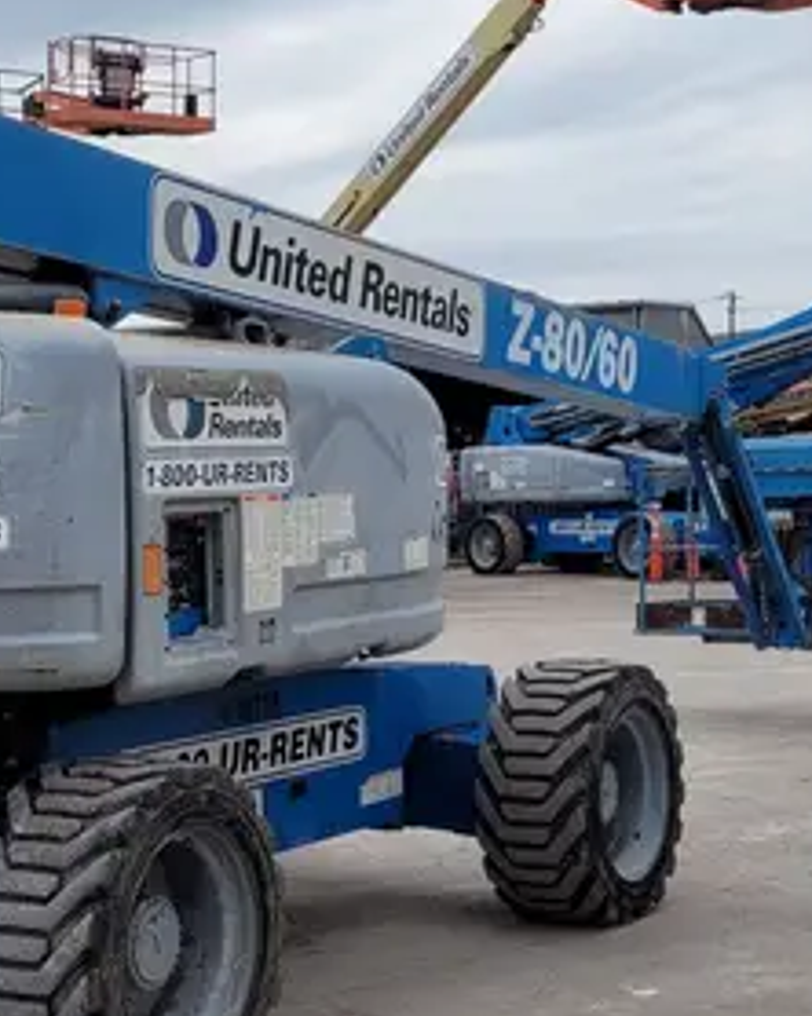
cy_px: 510
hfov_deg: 22.4
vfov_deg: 28.3
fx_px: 2015
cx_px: 132
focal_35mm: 67
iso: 40
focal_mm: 5.4
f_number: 1.8
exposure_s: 1/2186
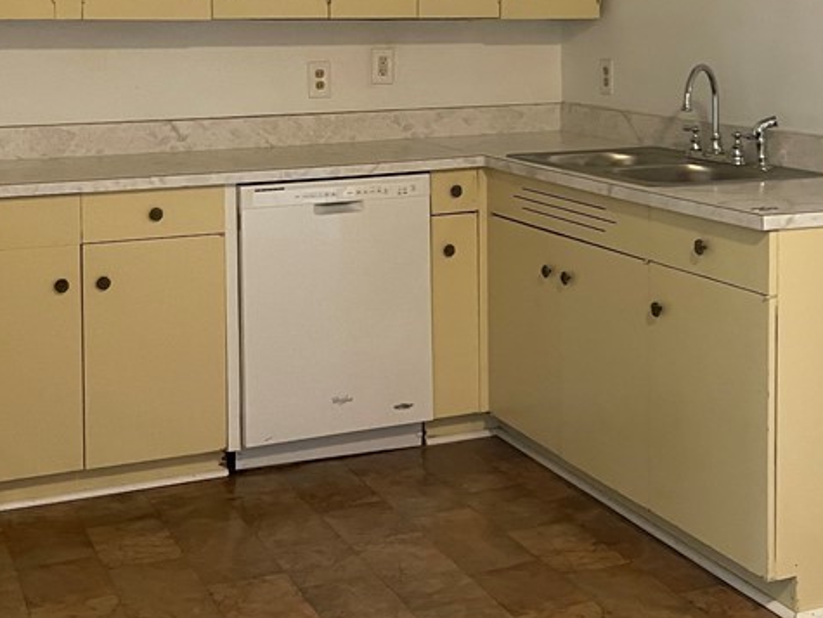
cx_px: 426
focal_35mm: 56
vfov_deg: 25.6
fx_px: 1332
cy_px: 99
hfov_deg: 34.3
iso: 320
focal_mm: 4.2
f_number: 1.6
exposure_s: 1/60
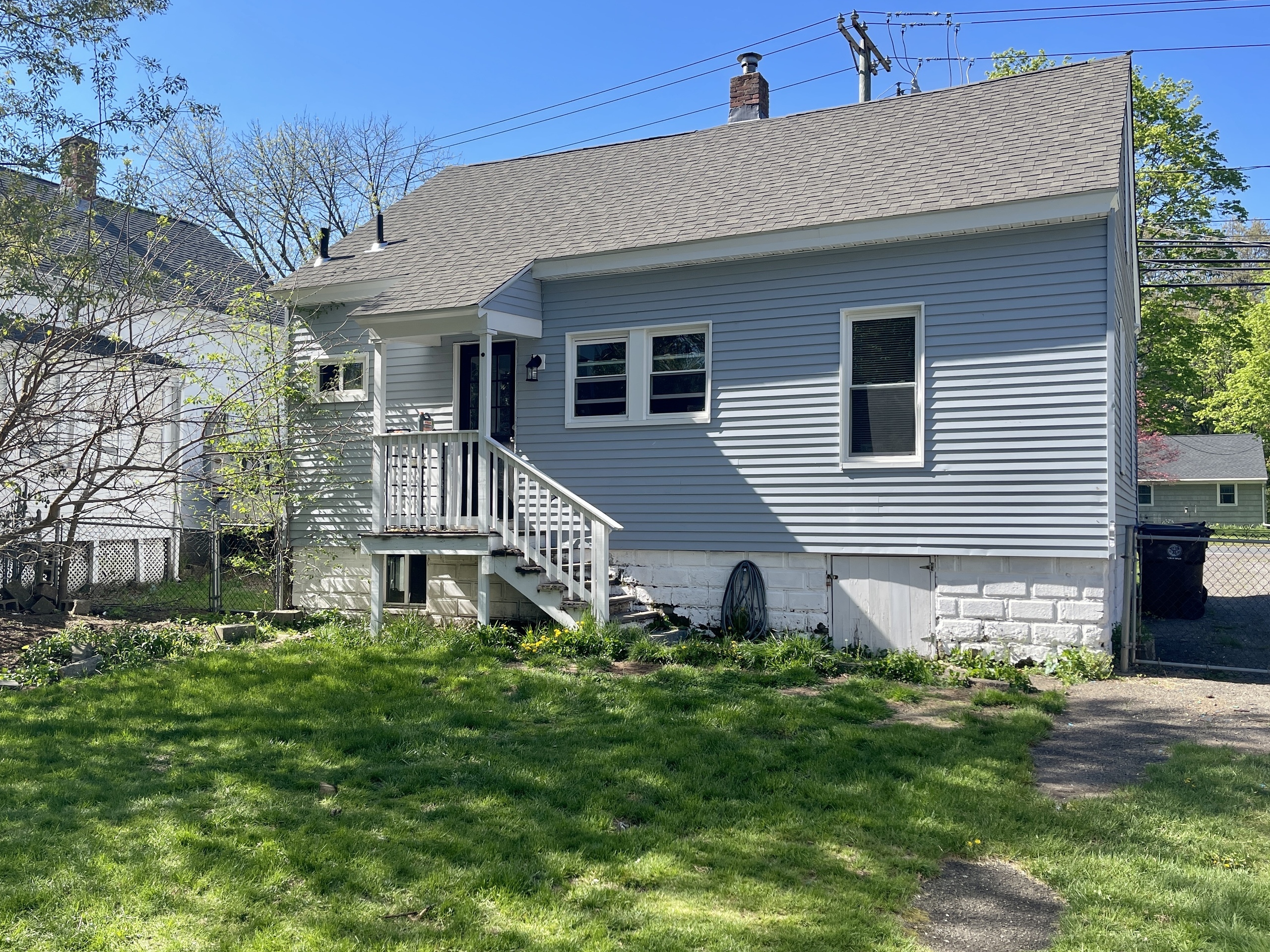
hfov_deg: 59.9
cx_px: 575
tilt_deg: +1.5
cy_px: 484
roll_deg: +0.2
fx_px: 1101
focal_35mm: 30
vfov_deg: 46.8
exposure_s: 1/1597
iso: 32
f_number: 1.6
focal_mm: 5.1
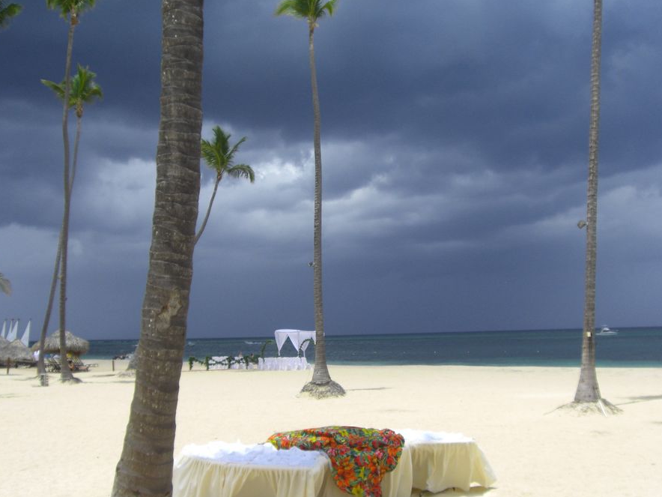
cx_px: 362
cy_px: 273
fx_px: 841
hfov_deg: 42.9
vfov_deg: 32.9
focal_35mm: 44
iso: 64
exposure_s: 1/200
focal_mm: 6.2
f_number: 8
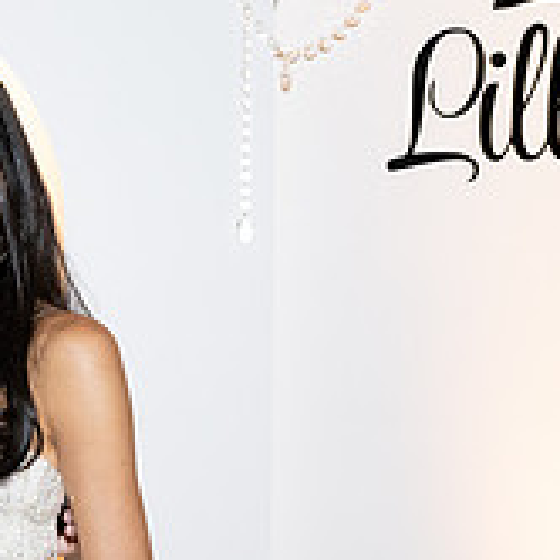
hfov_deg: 13.5
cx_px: -169
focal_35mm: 125
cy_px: 501
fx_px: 2288
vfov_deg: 13.8
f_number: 5.6
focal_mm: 42
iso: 1000
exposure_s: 1/80
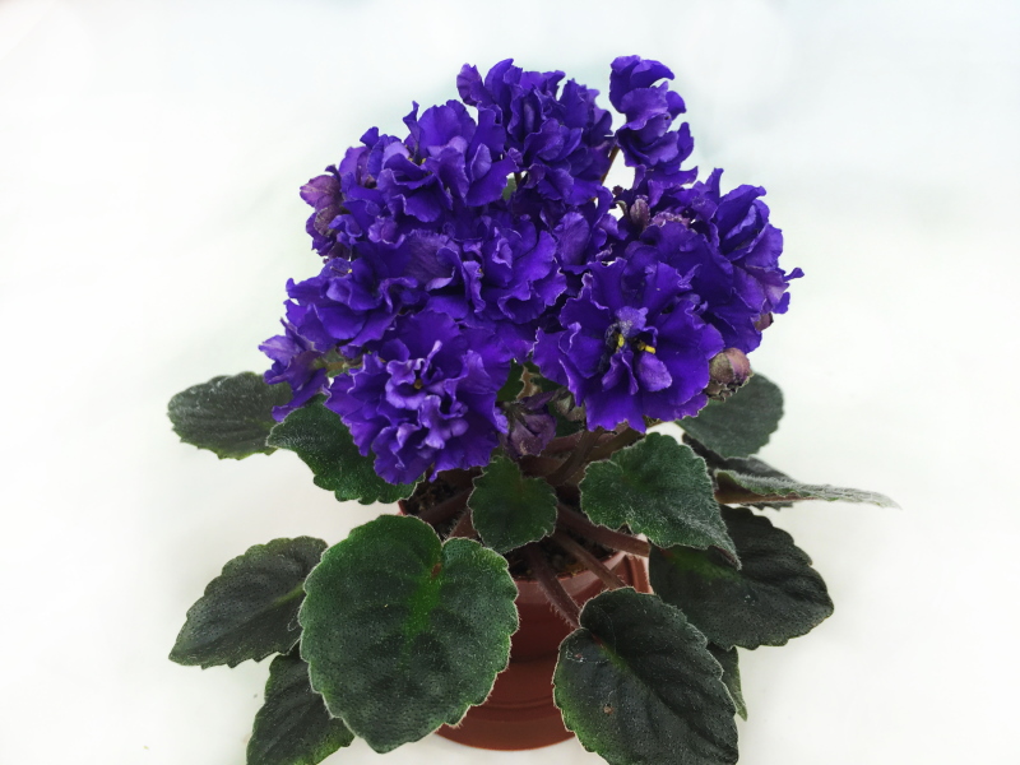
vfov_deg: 48.2
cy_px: 382
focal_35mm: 29
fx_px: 855
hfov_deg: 61.7
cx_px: 510
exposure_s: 1/100
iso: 40
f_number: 2.2
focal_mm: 4.15
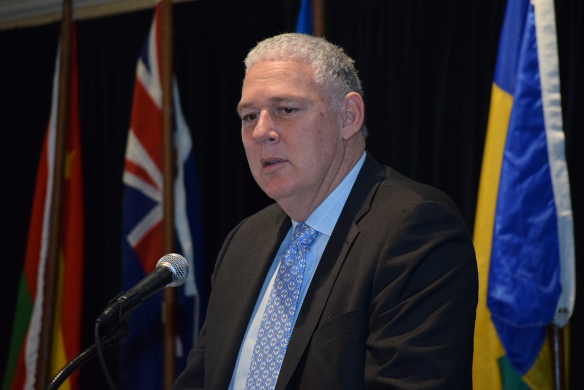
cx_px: 292
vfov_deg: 7.5
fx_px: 2969
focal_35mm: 183
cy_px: 195
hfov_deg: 11.2
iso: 1600
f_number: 5.6
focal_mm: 122
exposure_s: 1/60
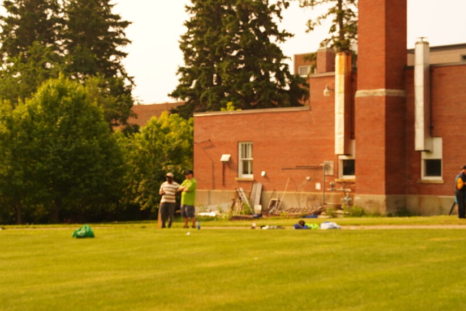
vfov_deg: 15.7
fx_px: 1126
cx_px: 219
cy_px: 125
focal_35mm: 87
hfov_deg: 23.4
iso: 800
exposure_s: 1/1250
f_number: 8
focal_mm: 70
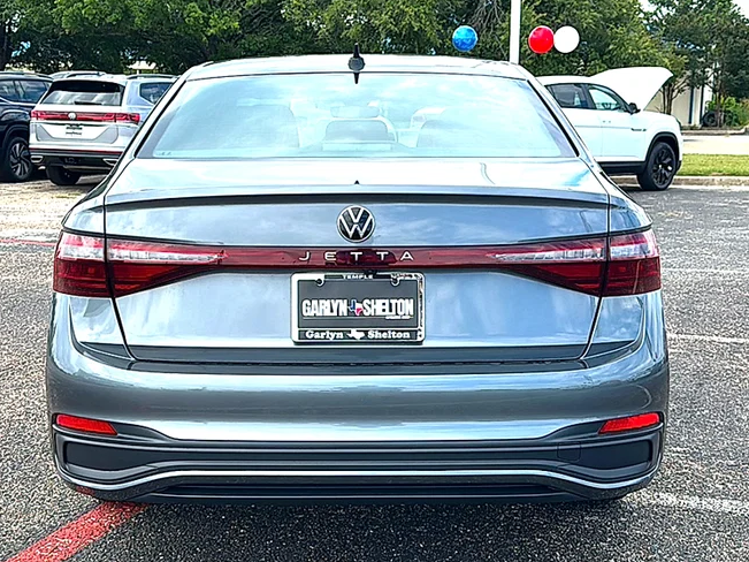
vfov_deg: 33.6
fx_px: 930
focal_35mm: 43
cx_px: 360
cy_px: 298
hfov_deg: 43.8
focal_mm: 6.86
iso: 80
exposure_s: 1/1786
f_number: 1.78
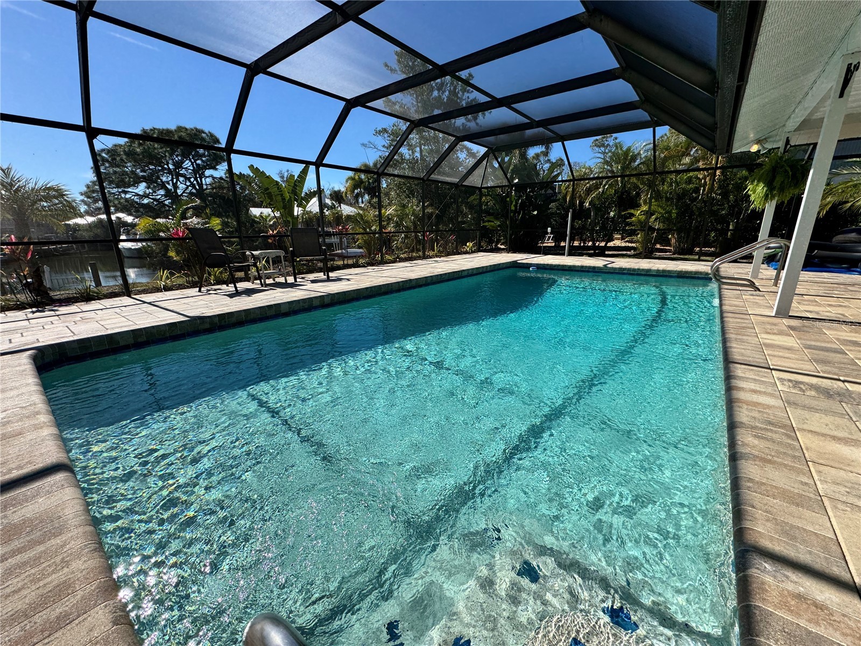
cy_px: 323
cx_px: 430
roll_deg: +0.8
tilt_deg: -16.8
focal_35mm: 14
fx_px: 348
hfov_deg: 102.1
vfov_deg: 85.7
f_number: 2.2
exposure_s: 1/1420
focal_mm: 2.22
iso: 50
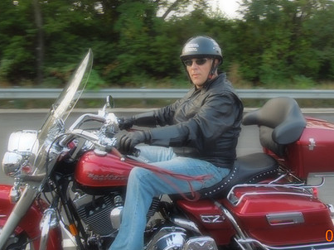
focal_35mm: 36
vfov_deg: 39.4
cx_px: 195
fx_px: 347
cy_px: 94
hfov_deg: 51.1
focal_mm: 4.5
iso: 140
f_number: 3.3
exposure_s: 1/125
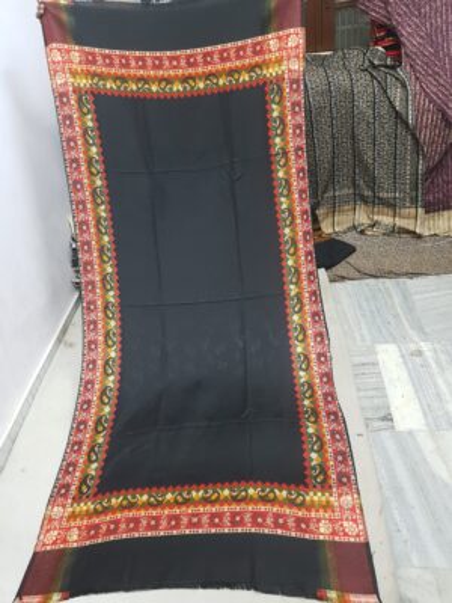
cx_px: 226
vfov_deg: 67.3
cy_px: 302
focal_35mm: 26
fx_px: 453
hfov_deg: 53.1
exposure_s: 1/20
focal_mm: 4.2
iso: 250
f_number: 1.7
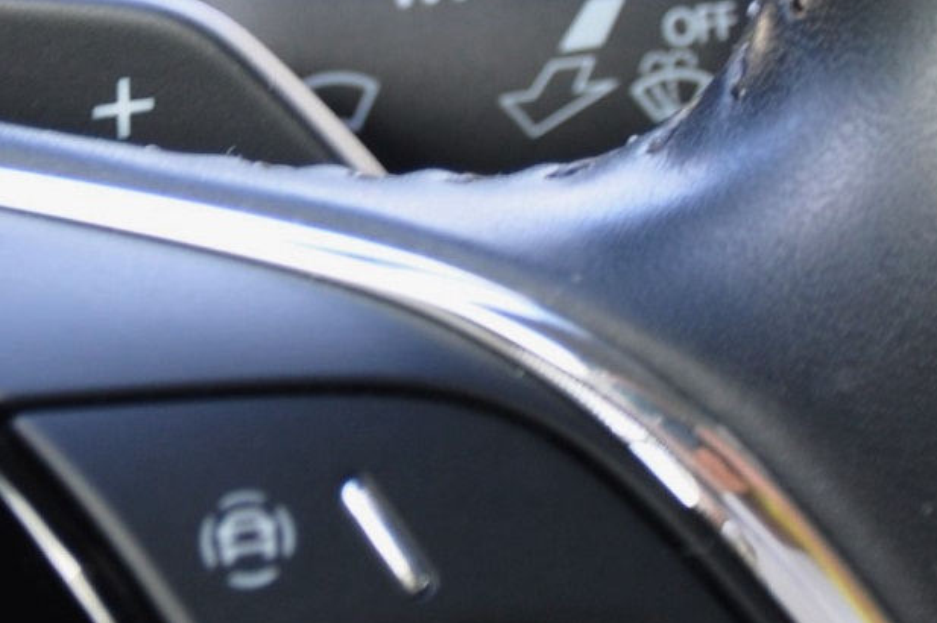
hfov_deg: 13.1
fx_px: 4082
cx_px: 410
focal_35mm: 157
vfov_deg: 8.7
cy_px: 217
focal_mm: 34
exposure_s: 1/30
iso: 250
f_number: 4.2
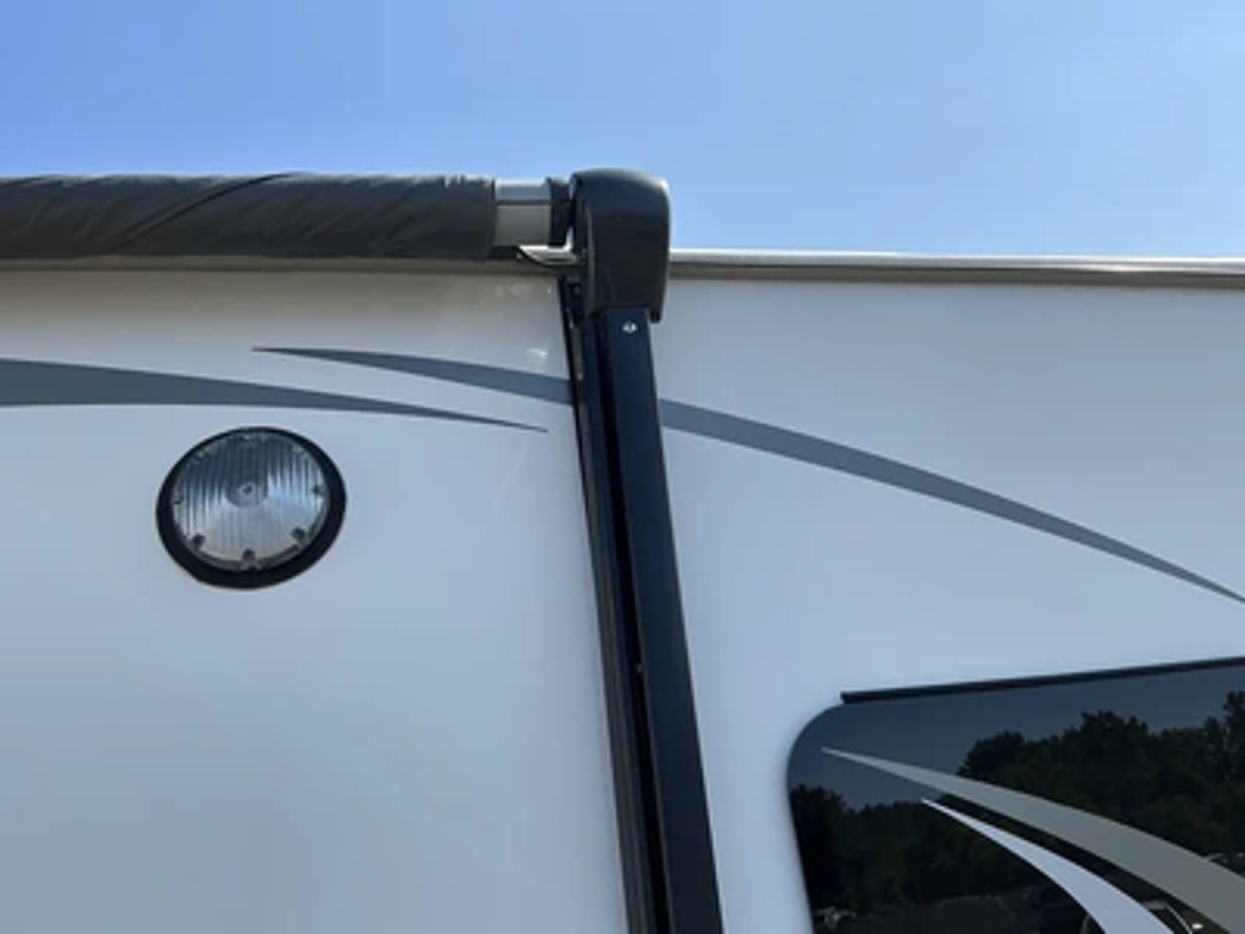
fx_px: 1007
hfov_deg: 63.4
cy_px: 467
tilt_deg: +25.2
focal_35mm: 28
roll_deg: +9.3
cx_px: 622
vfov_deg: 49.7
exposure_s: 1/1577
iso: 25
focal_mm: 3
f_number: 1.8
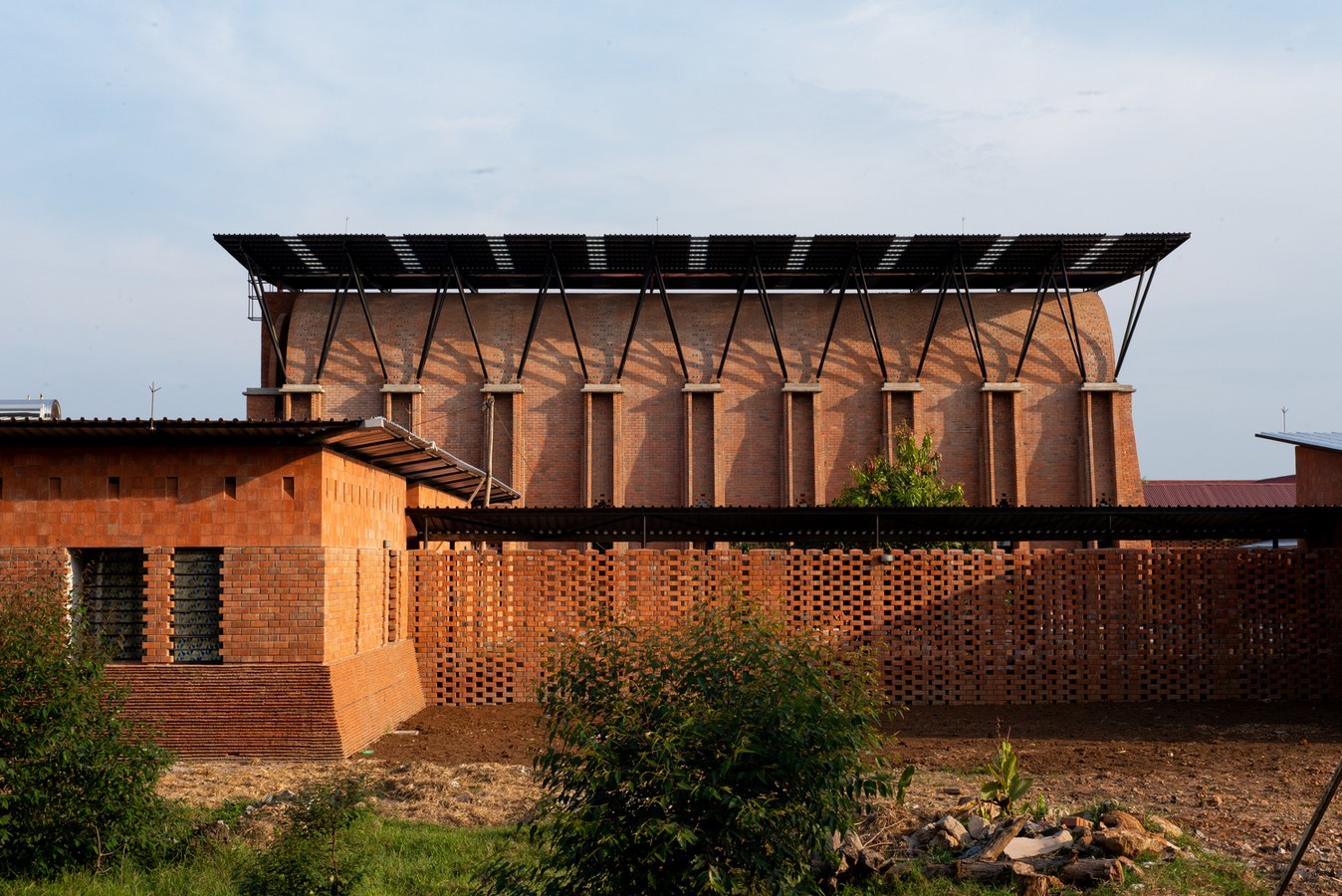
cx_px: 671
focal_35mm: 50
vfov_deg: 27.0
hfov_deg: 39.6
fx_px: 1865
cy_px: 448
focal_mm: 50
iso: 400
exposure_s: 1/100
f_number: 18
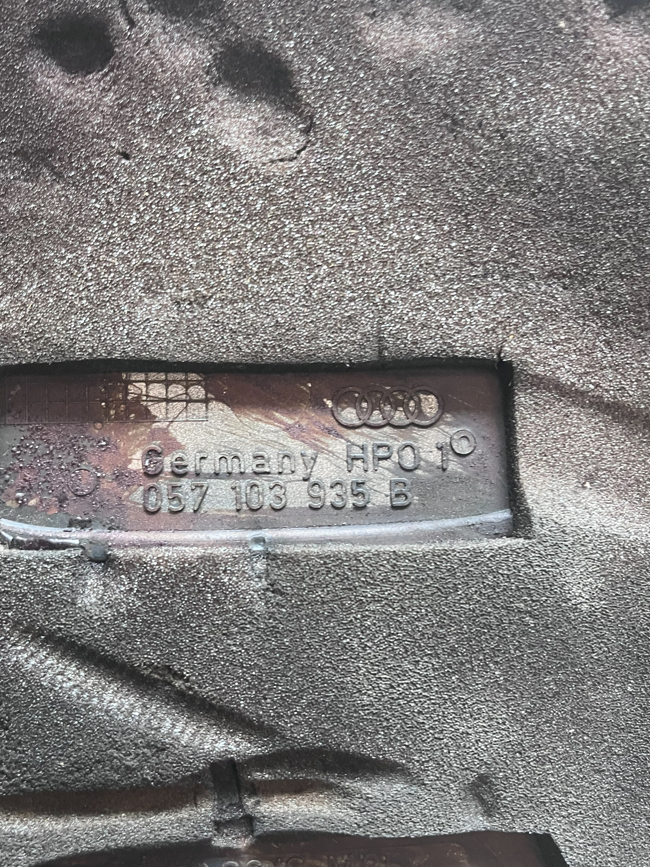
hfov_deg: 45.4
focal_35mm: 31
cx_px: 317
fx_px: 776
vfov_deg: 58.2
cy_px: 489
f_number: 1.6
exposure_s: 1/33
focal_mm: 5.1
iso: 400
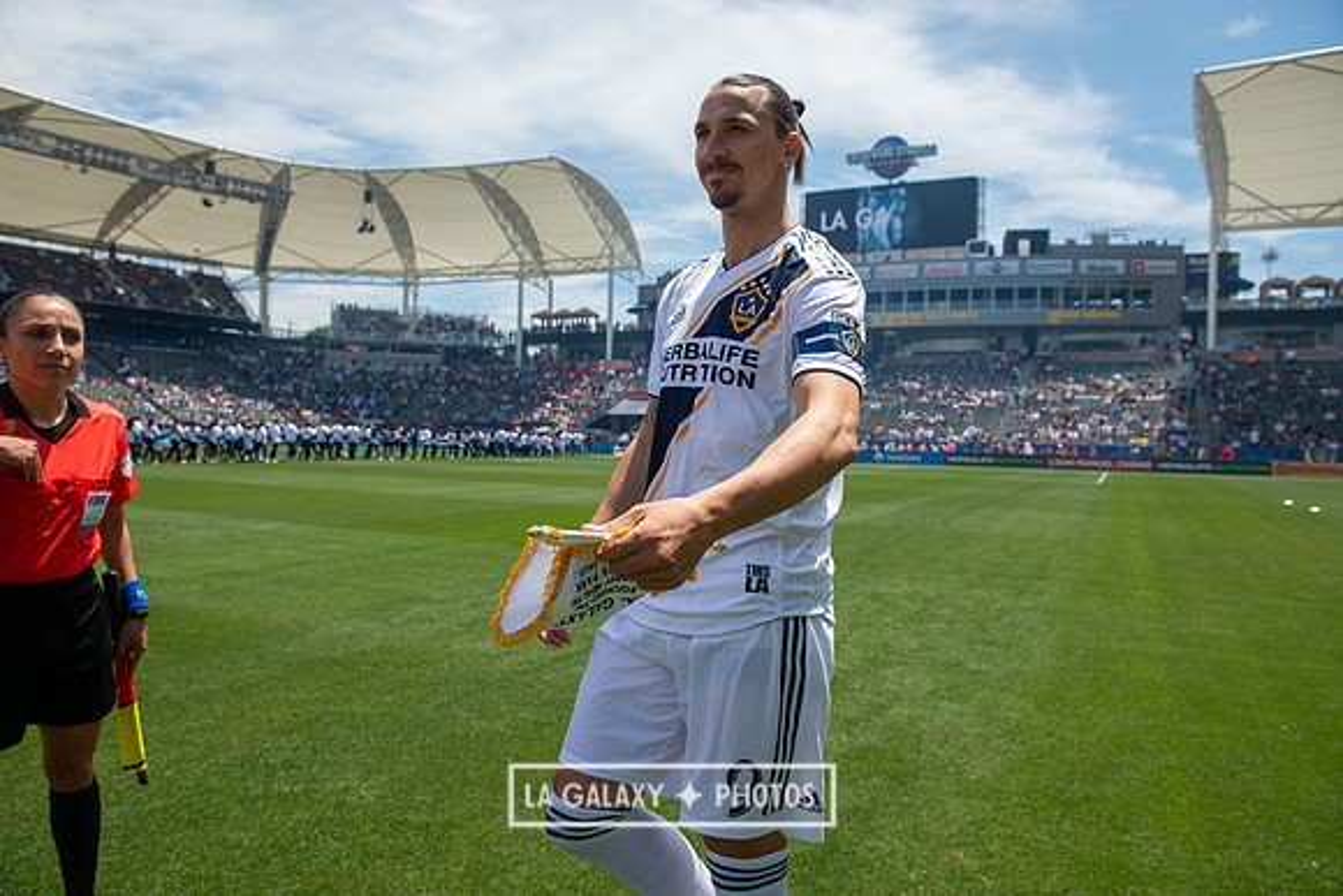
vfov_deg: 53.2
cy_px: 448
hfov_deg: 73.7
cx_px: 672
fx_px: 896
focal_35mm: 24
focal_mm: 24
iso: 200
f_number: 5.6
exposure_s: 1/1250
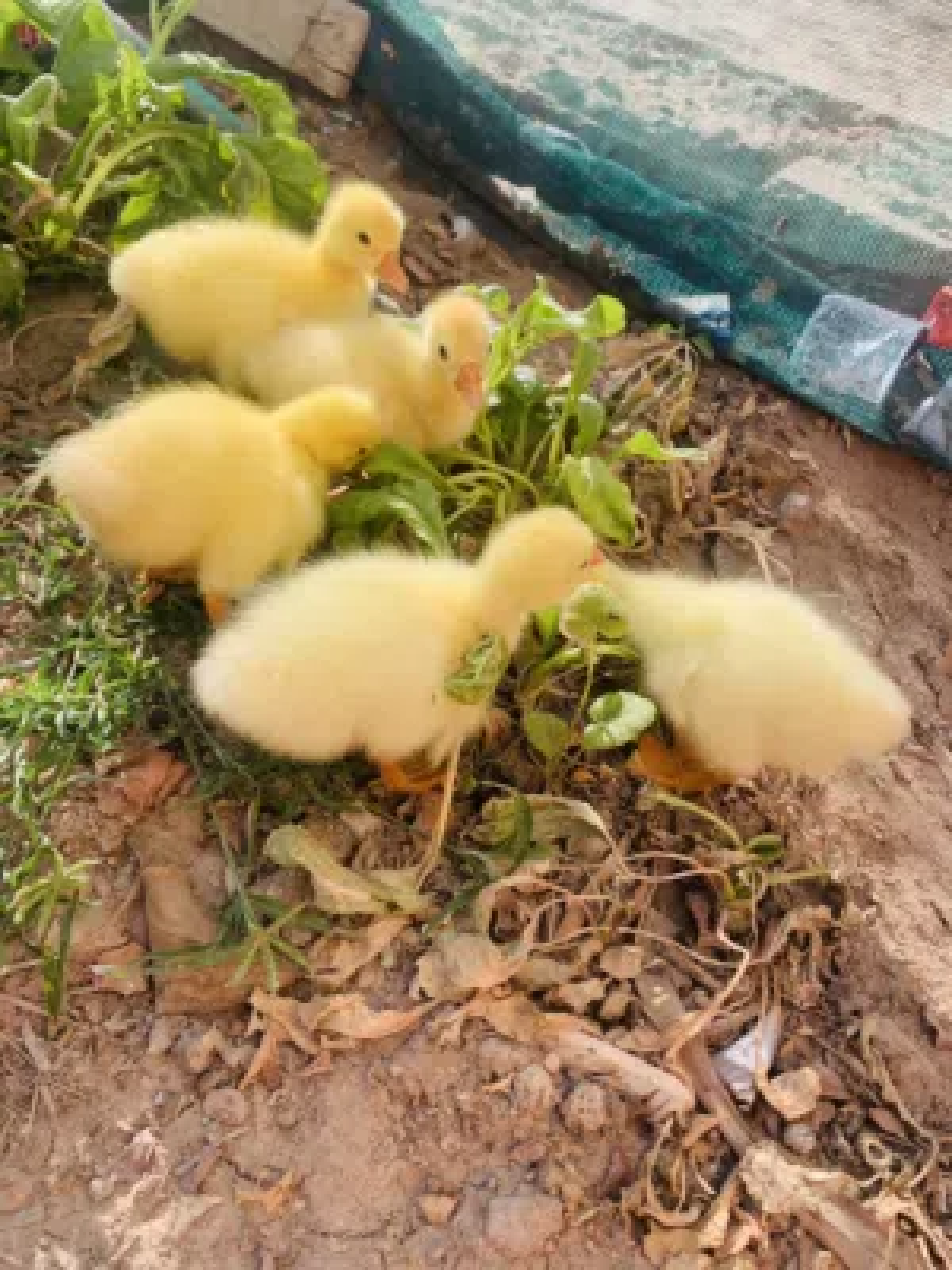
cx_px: 476
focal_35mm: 26
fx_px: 953
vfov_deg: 67.3
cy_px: 635
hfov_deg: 53.1
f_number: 1.8
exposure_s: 1/360
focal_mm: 4.25
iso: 25
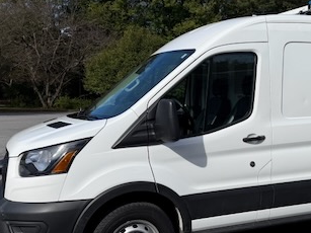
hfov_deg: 36.8
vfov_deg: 29.1
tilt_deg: +1.9
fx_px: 449
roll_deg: -1.8
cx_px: 253
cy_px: 121
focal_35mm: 50
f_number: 1.78
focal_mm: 6.76
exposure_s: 1/7353
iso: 80
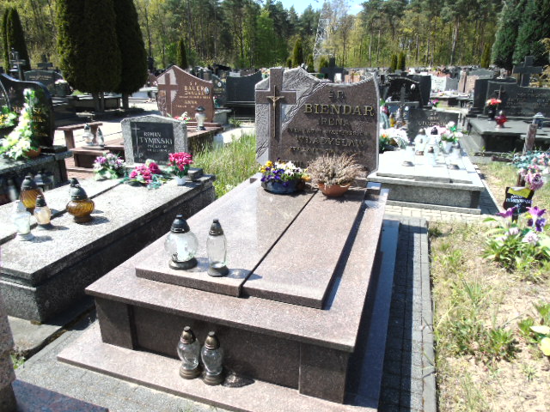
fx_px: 397
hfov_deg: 69.4
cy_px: 206
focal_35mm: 25
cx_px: 275
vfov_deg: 54.9
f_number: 3.4
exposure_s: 1/500
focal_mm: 4.4
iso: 80
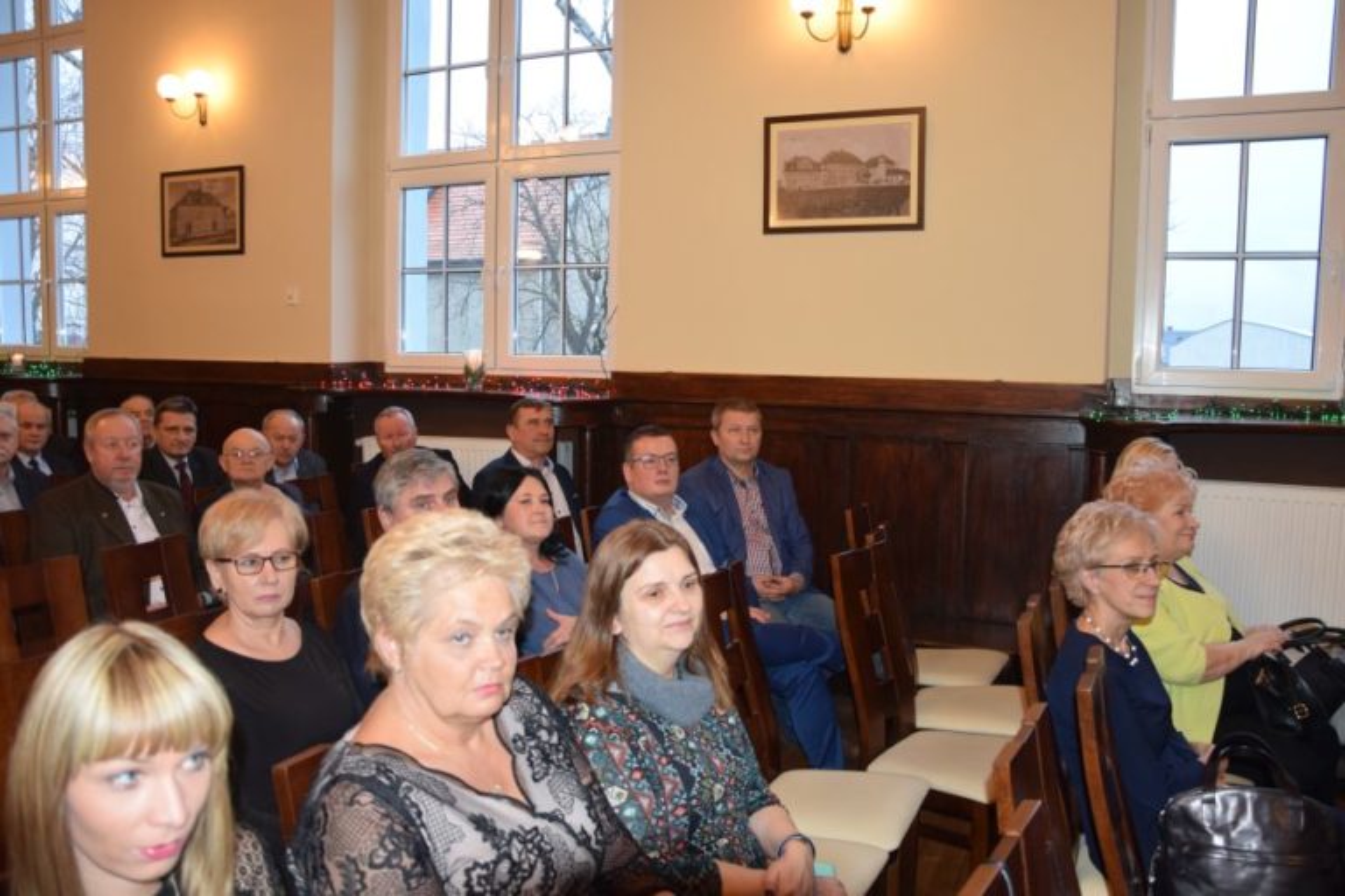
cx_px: 672
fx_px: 1009
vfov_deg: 47.9
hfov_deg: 67.4
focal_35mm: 27
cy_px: 448
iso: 800
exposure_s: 1/60
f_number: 4
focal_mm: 18
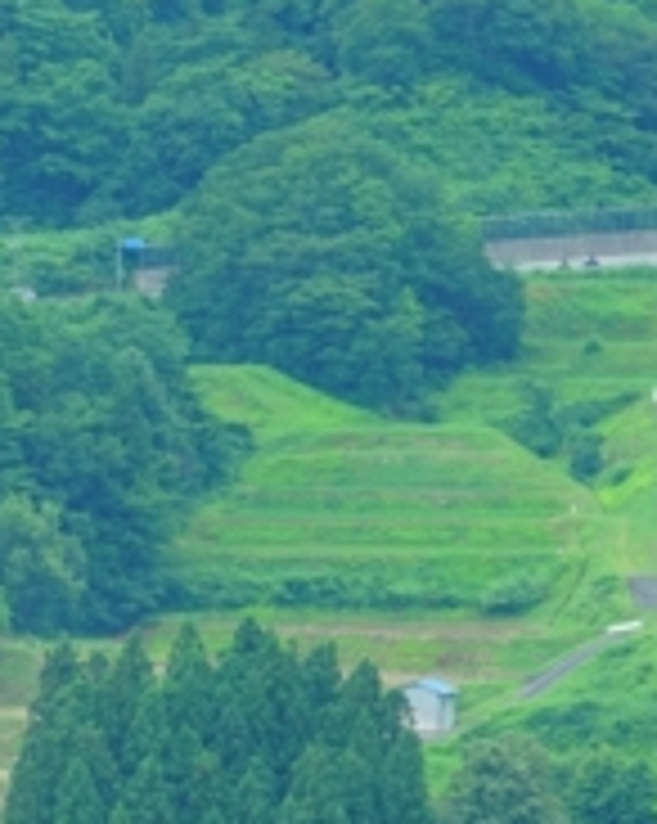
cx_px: -117
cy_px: 675
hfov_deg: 3.2
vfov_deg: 4.0
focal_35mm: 485
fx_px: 11808
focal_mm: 118
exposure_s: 1/125
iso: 250
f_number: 5.6
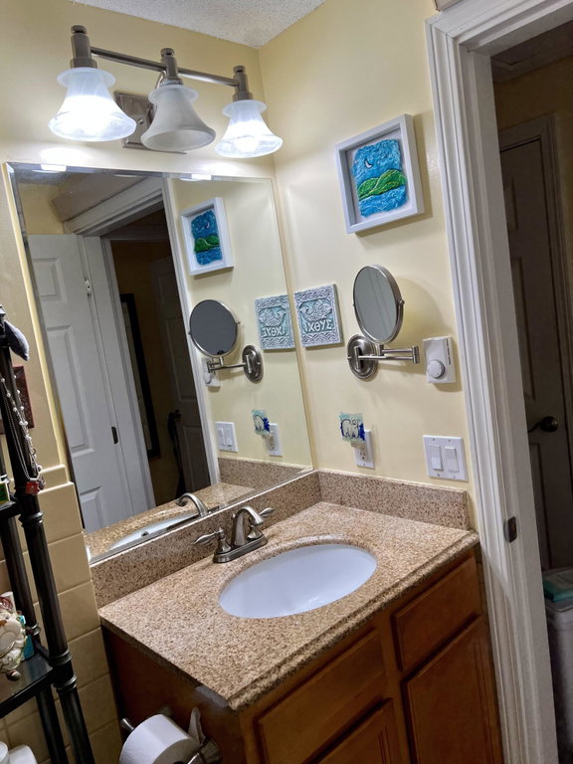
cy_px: 382
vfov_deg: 67.3
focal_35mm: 26
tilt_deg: -5.6
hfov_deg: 53.1
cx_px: 286
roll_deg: +8.9
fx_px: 574
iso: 50
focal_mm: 5.7
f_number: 1.5
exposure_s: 1/120
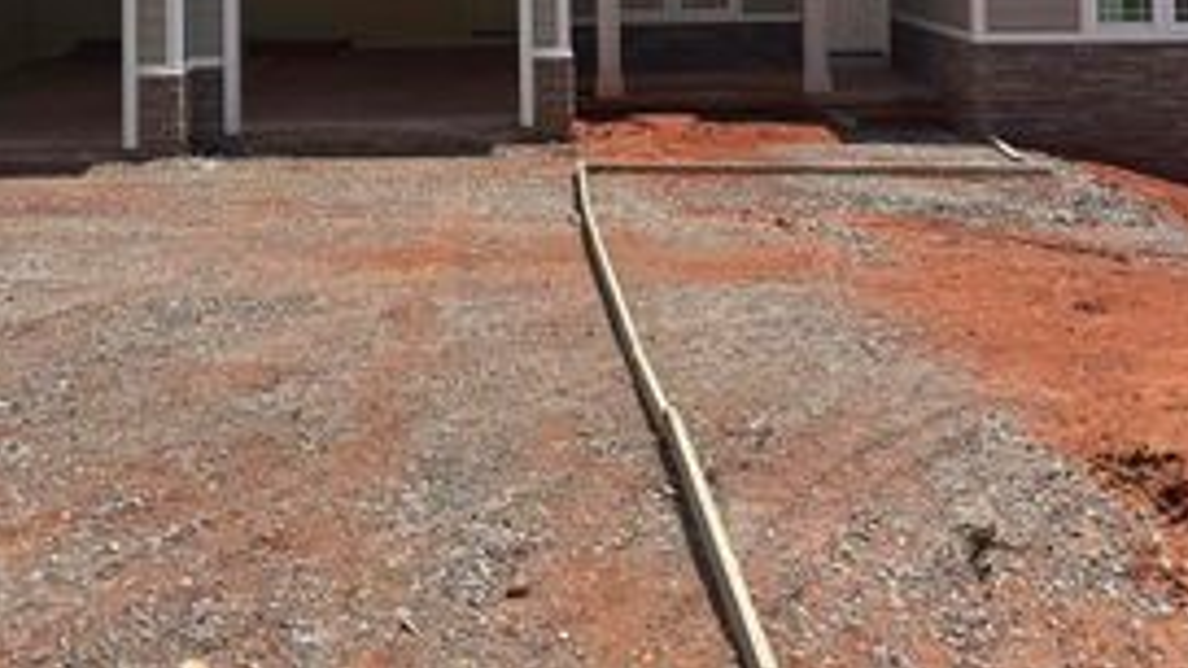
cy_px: -138
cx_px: 585
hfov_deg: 42.9
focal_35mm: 48
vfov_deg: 22.9
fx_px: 1512
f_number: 1.78
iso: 80
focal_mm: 6.76
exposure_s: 1/4950
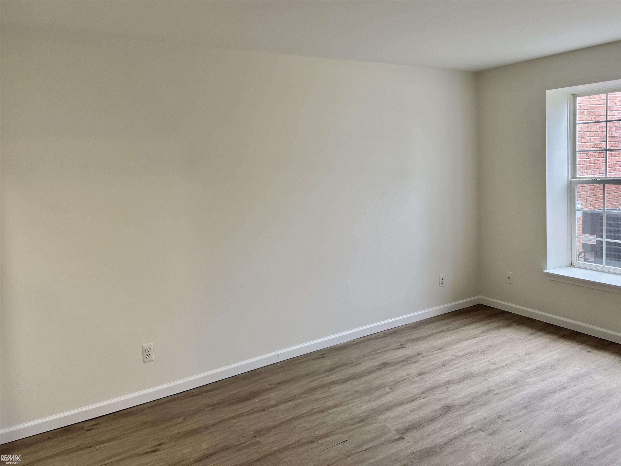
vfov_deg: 56.8
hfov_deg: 71.6
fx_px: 431
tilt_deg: -8.3
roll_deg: -0.6
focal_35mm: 24
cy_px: 233
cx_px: 310
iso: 200
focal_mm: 6.76
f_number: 1.78
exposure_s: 1/120
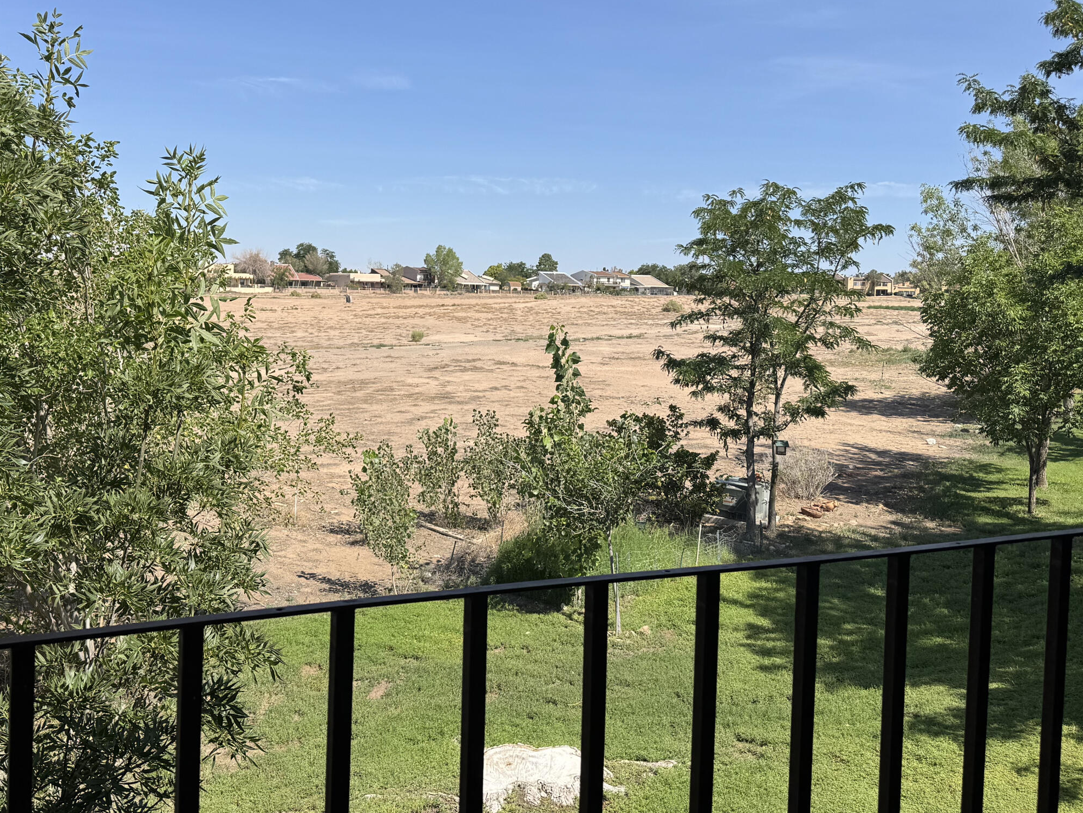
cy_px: 313
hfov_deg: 50.8
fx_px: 1126
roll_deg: -1.2
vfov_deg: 39.4
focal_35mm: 36
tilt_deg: -1.6
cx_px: 398
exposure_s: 1/4608
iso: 80
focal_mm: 6.76
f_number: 1.78
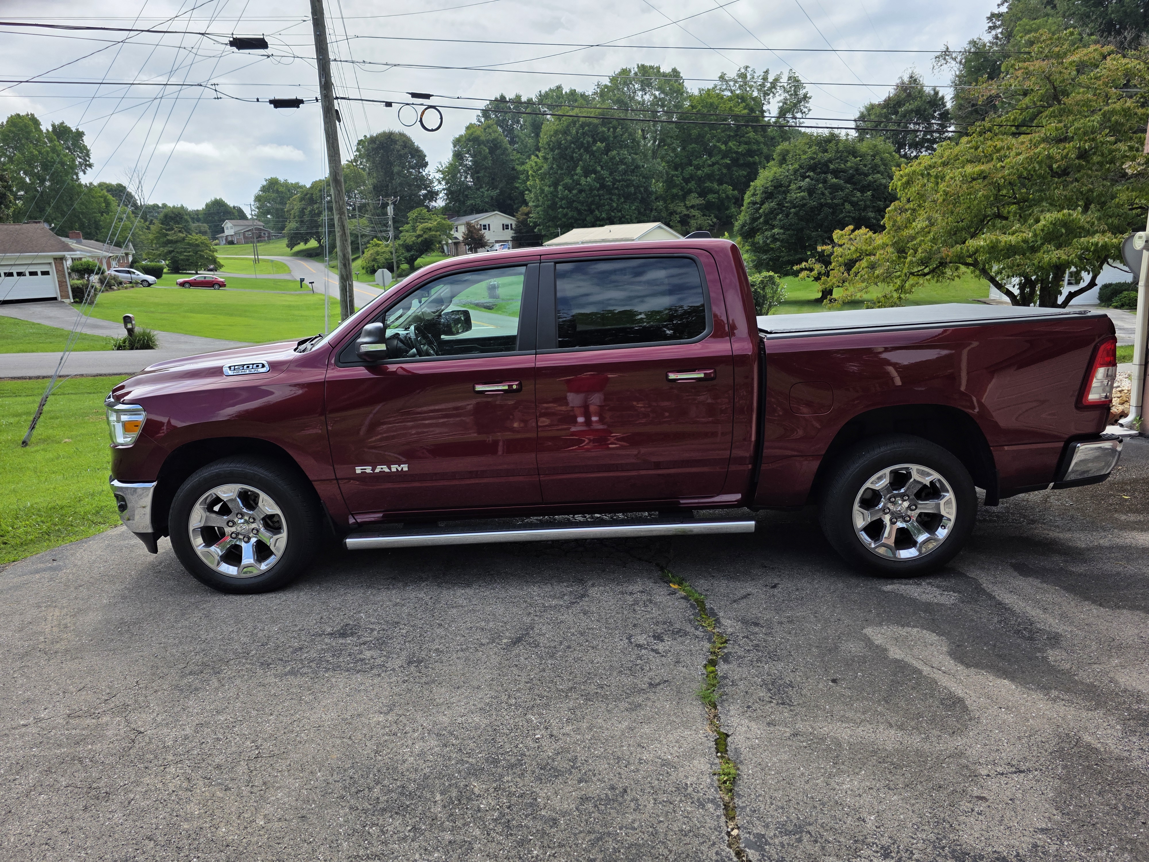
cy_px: 431
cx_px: 574
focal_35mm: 23
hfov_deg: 73.9
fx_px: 763
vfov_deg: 58.9
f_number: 1.7
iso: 80
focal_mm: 6.3
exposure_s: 1/7944
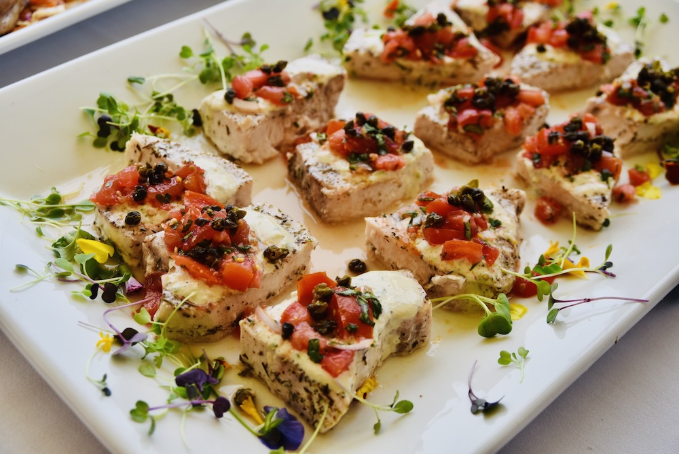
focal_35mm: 55
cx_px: 340
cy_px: 227
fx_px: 1038
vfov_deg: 24.7
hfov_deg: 36.2
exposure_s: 1/160
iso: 400
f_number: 6.3
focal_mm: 55
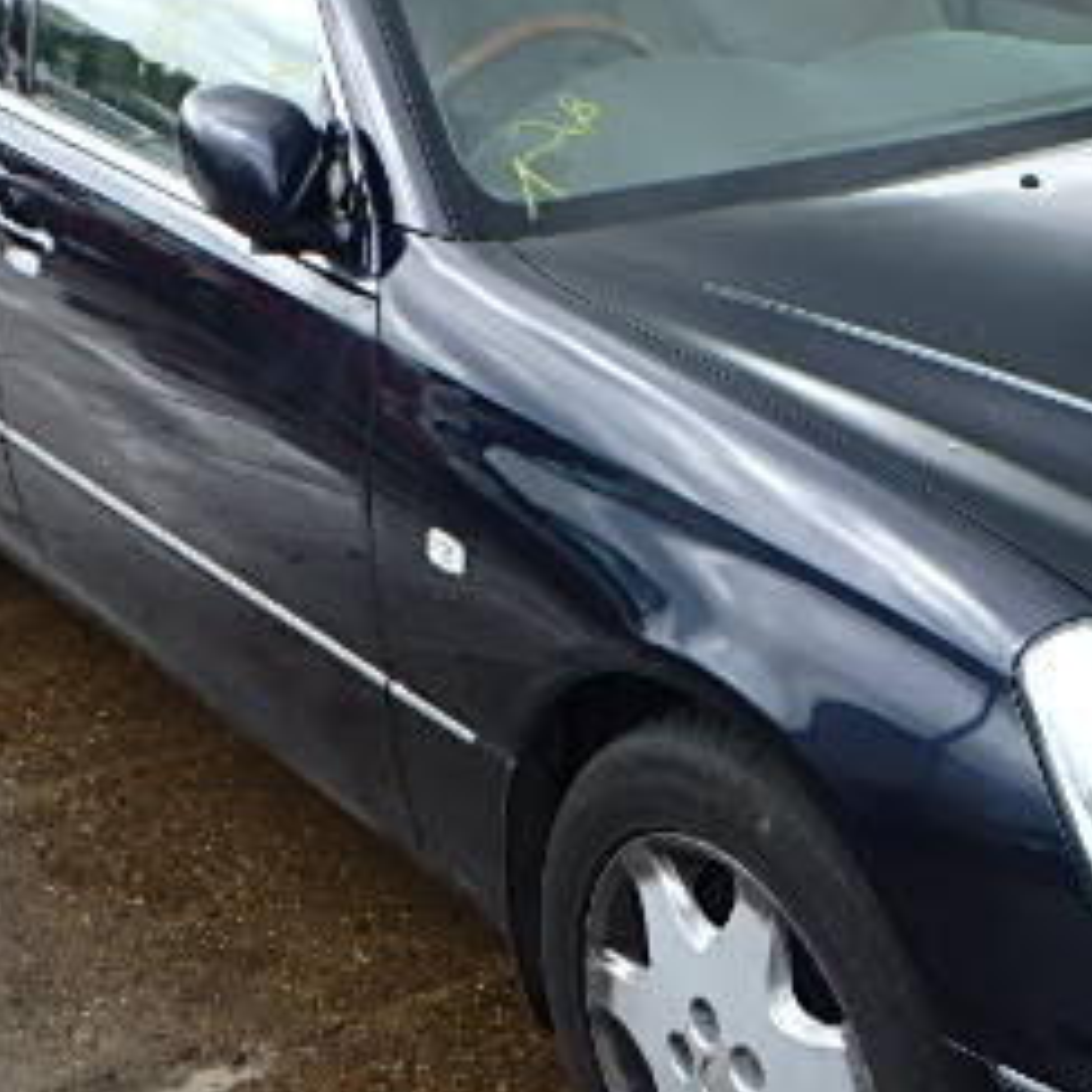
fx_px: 2570
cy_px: 636
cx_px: 985
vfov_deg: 24.0
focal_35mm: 72
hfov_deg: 23.4
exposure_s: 1/125
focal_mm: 5.6
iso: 125
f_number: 4.7
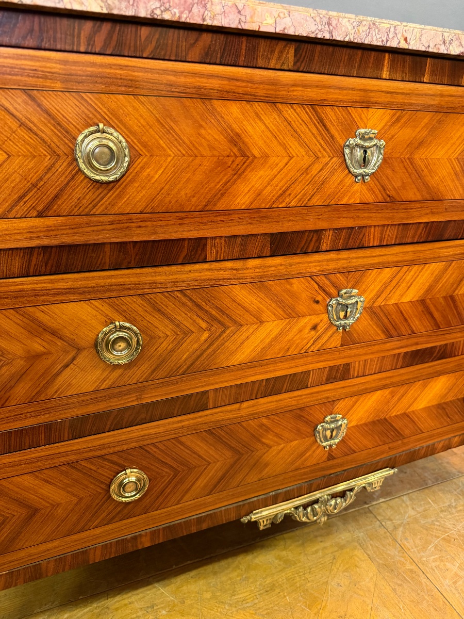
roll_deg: -1.7
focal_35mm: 24
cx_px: 232
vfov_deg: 71.6
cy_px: 310
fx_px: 429
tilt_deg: -21.6
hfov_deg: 56.8
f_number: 1.78
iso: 640
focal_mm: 6.76
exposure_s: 1/33
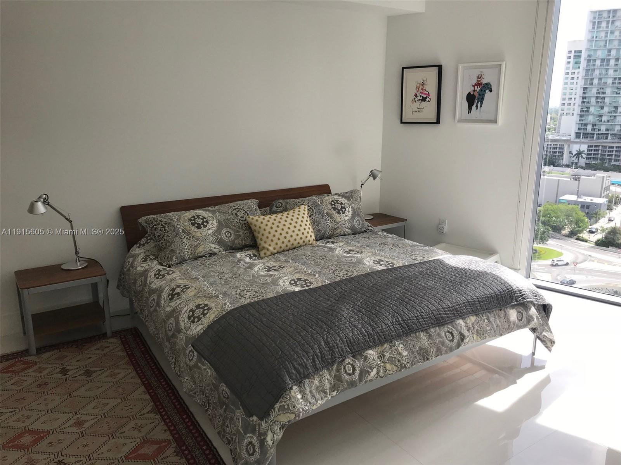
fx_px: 502
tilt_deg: -15.4
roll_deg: -0.3
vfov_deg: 49.7
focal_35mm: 28
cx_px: 310
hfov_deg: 63.4
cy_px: 232
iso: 20
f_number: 1.8
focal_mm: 3.99
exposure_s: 1/287
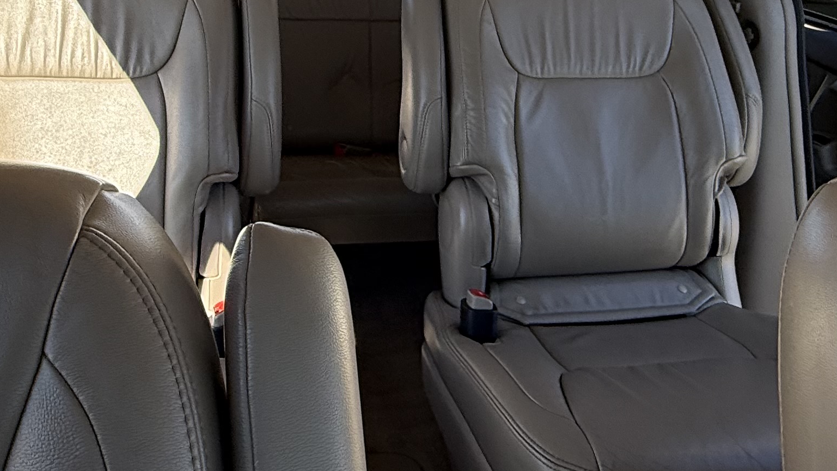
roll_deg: -4.9
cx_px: 416
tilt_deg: -6.2
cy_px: 20
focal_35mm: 40
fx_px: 888
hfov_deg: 50.5
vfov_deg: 28.2
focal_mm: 2.22
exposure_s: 1/461
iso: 64
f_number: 2.2
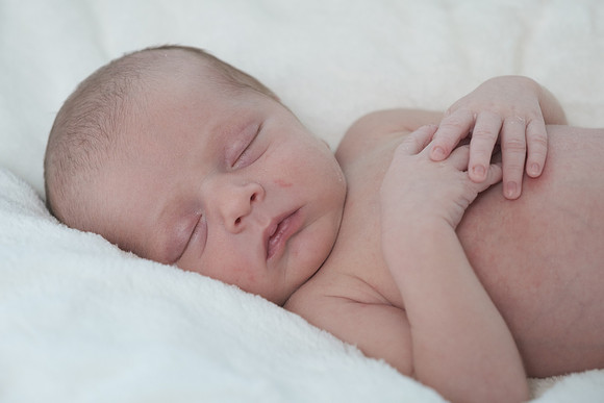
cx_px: 302
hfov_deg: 26.3
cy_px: 202
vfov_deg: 17.7
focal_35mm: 77
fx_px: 1292
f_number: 4
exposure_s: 1/170
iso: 800
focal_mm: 51.6
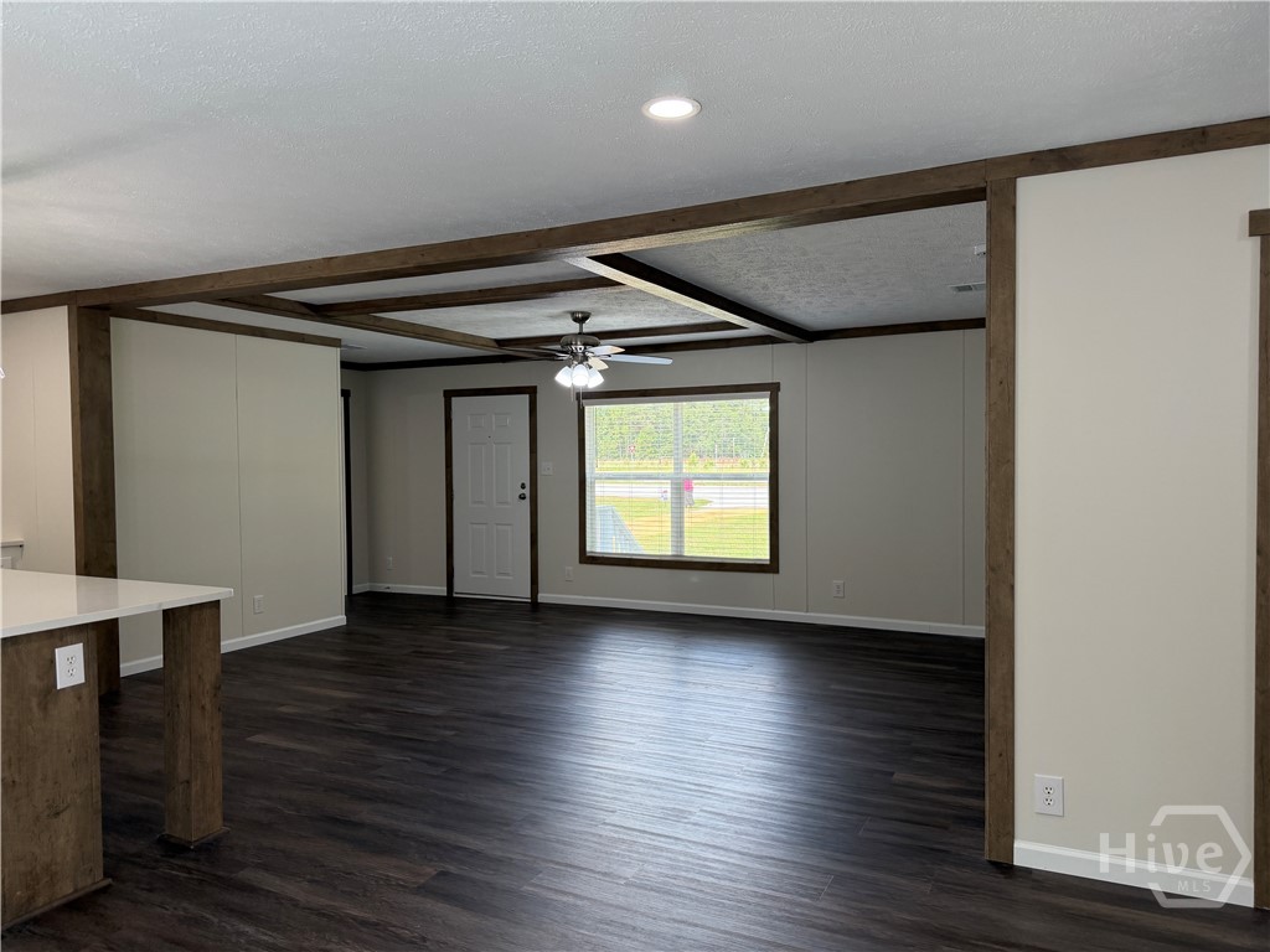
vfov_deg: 56.8
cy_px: 476
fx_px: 881
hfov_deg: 71.6
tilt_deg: -1.4
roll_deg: -0.3
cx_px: 635
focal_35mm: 24
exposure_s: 1/192
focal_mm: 6.76
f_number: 1.78
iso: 200
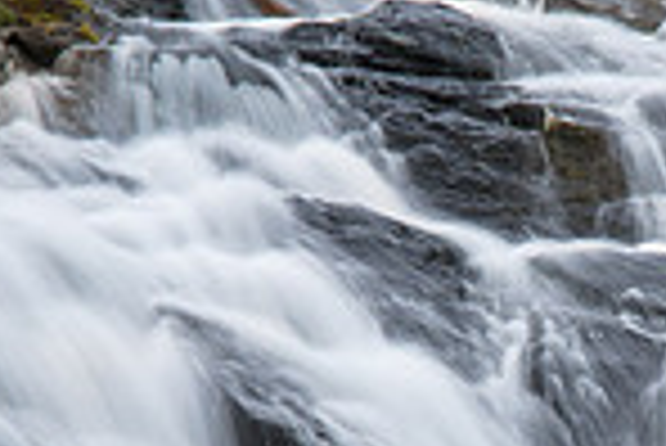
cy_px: 392
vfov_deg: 1.1
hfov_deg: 1.6
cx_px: 627
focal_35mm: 1269
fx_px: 23499
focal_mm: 300
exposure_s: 1/2.5
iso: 100
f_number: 22
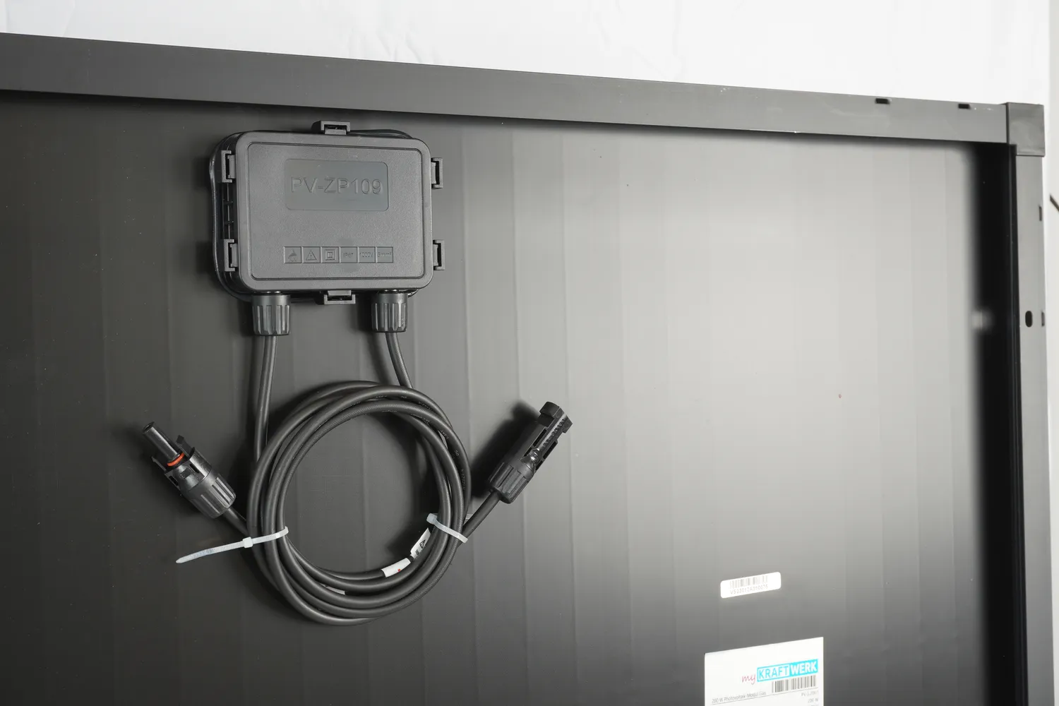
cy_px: 353
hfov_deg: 41.1
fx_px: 1412
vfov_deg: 28.1
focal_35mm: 48
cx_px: 530
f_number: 11
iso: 100
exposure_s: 1/3
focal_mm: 32
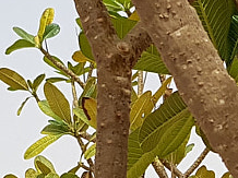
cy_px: 204
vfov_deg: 7.7
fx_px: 1312
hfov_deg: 10.2
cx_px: 288
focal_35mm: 191
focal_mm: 4.2
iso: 40
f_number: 1.7
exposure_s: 1/2472
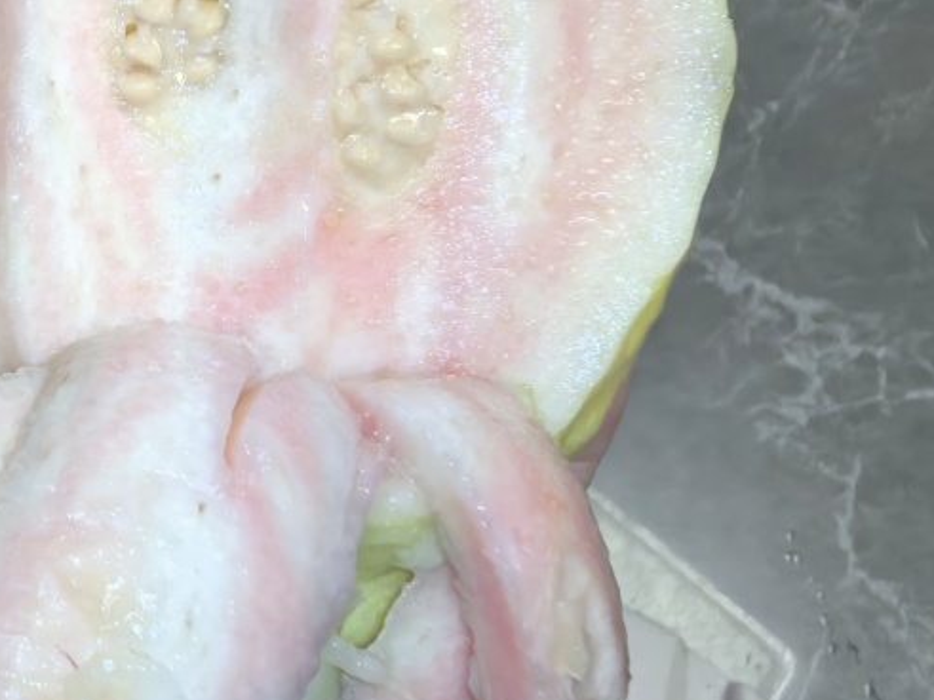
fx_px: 1187
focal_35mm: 44
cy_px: 143
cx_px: 295
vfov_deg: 32.0
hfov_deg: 42.3
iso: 200
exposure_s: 1/100
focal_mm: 1.95
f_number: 2.2
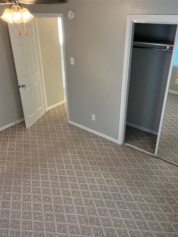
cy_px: 118
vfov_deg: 60.0
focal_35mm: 30
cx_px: 89
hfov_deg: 46.8
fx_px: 206
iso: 320
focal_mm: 2.71
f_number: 2.2
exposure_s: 1/40
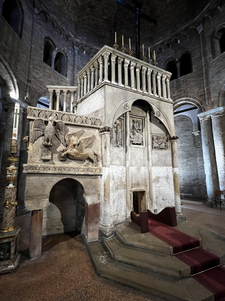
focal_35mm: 14
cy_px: 156
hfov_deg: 85.5
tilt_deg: +6.6
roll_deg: +0.1
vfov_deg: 102.0
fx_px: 121
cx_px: 104
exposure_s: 1/50
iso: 1000
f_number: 1.8
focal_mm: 1.57
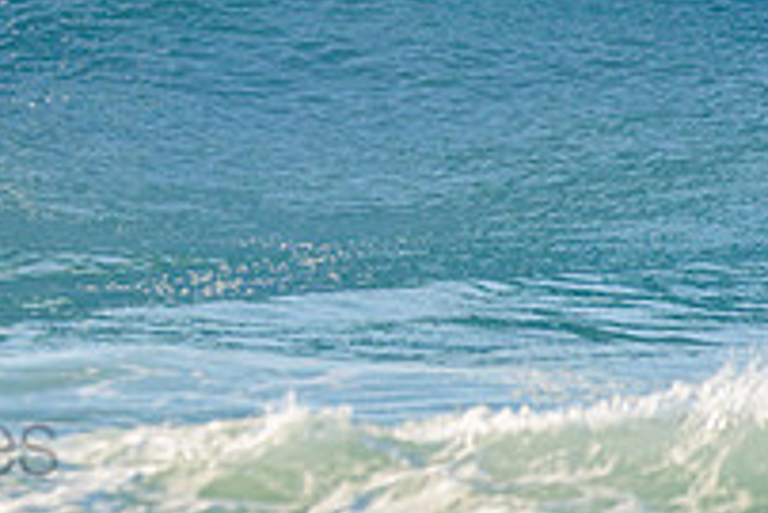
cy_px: -188
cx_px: -236
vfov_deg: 1.0
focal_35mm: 1434
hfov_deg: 1.4
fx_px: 30613
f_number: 5.6
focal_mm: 500
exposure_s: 1/1600
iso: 360
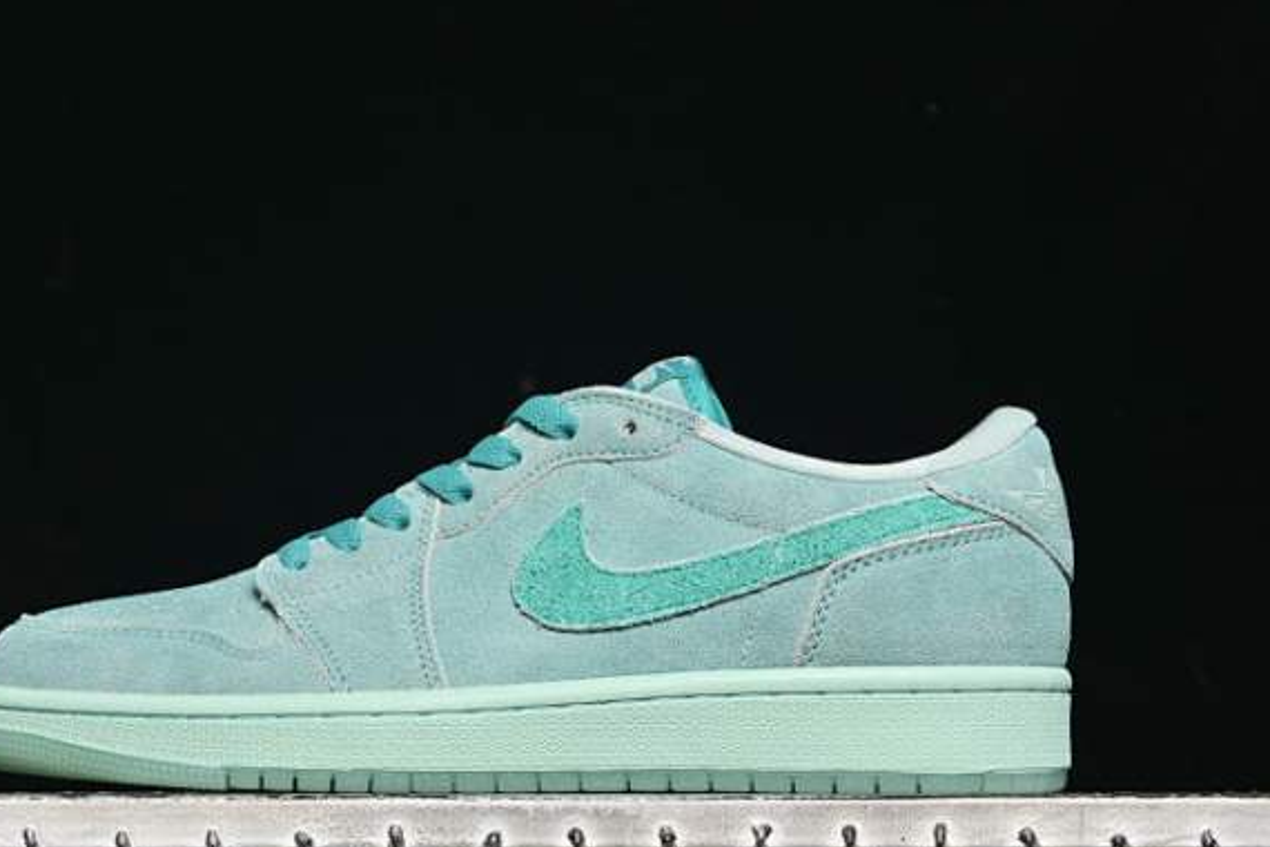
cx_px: 537
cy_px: 459
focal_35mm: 96
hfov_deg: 21.2
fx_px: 3386
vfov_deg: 14.2
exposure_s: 1/60
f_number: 6.3
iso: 160
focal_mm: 50
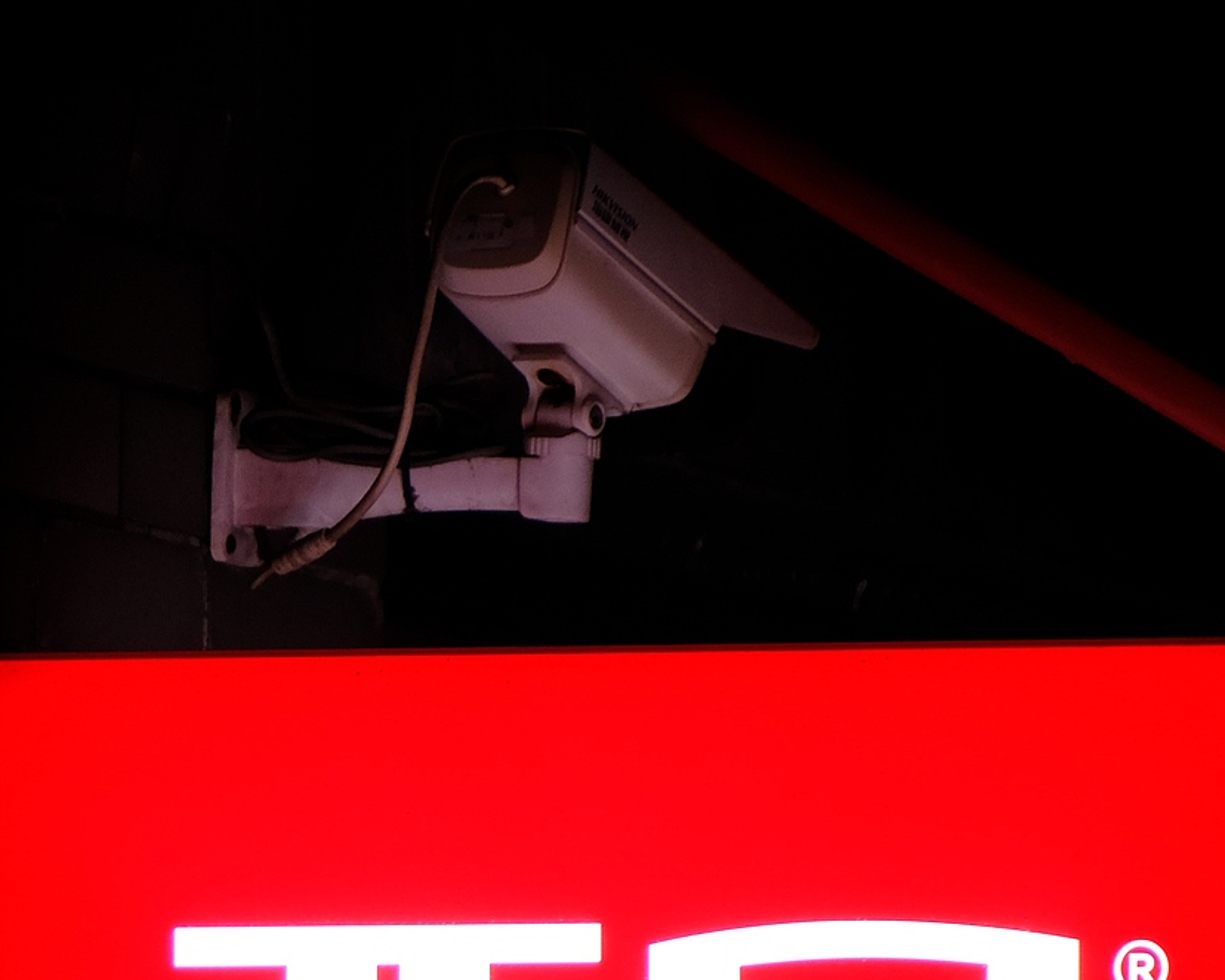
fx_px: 33601
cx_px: -102
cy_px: 1136
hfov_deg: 2.1
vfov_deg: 1.7
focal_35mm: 927
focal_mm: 218.1
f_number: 6.3
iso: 640
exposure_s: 1/125
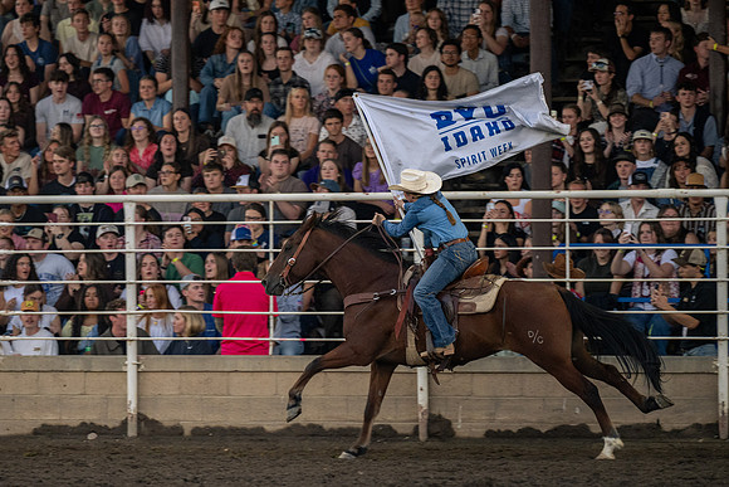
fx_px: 5945
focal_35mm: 294
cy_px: 326
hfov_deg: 7.0
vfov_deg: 4.7
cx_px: 257
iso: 1250
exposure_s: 1/640
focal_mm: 200
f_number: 2.8
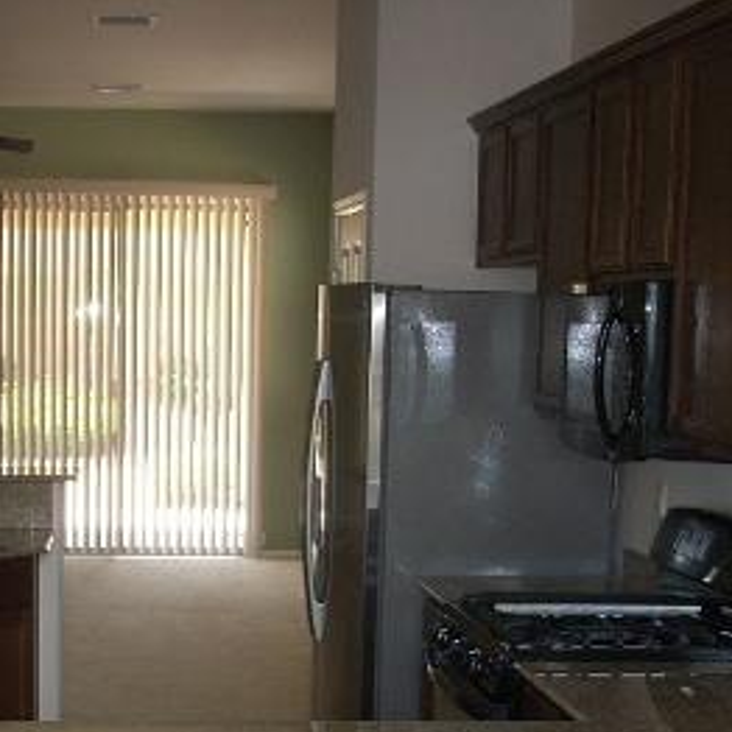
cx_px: 243
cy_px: 620
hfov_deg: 21.6
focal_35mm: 80
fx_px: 1914
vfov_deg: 21.3
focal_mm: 6.2
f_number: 2.8
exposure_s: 1/30
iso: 100
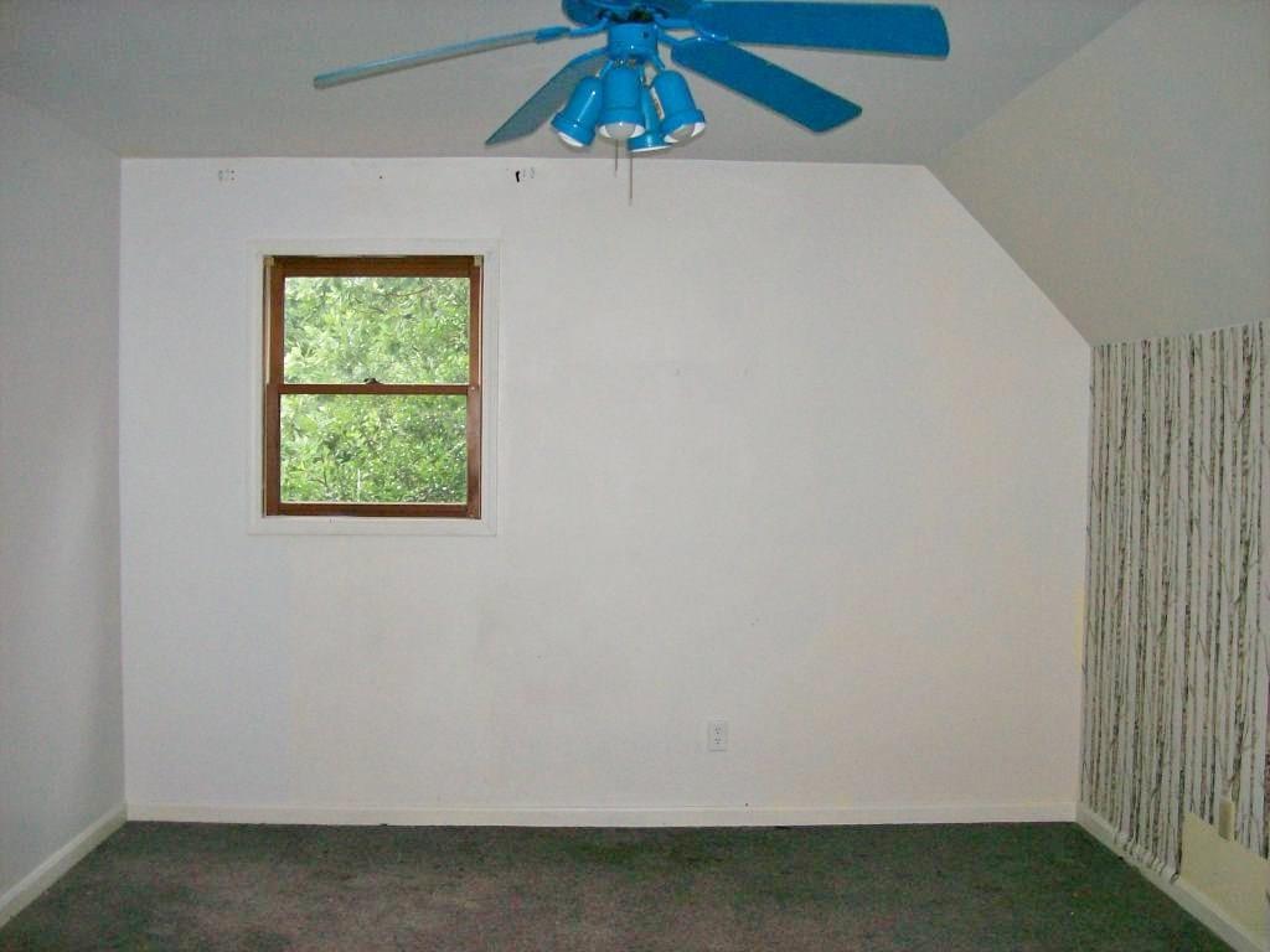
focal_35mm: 36
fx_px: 1321
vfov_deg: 39.7
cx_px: 635
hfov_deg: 51.4
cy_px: 476
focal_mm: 6
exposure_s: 1/64
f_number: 2.7
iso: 140
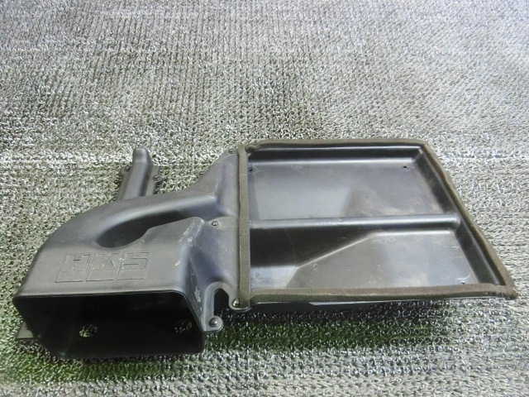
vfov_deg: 54.9
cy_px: 198
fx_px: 382
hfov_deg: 69.4
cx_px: 264
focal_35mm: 25
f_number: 3.5
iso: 800
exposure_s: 1/30
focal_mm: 4.5
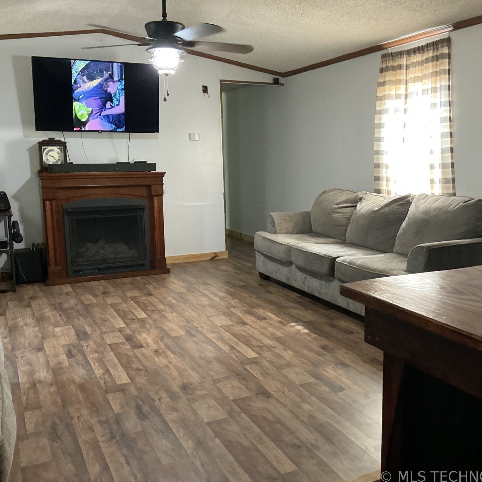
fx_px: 551
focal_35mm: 35
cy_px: 241
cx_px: 272
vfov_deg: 47.2
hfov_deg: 47.1
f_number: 1.8
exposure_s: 1/60
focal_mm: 3
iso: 200
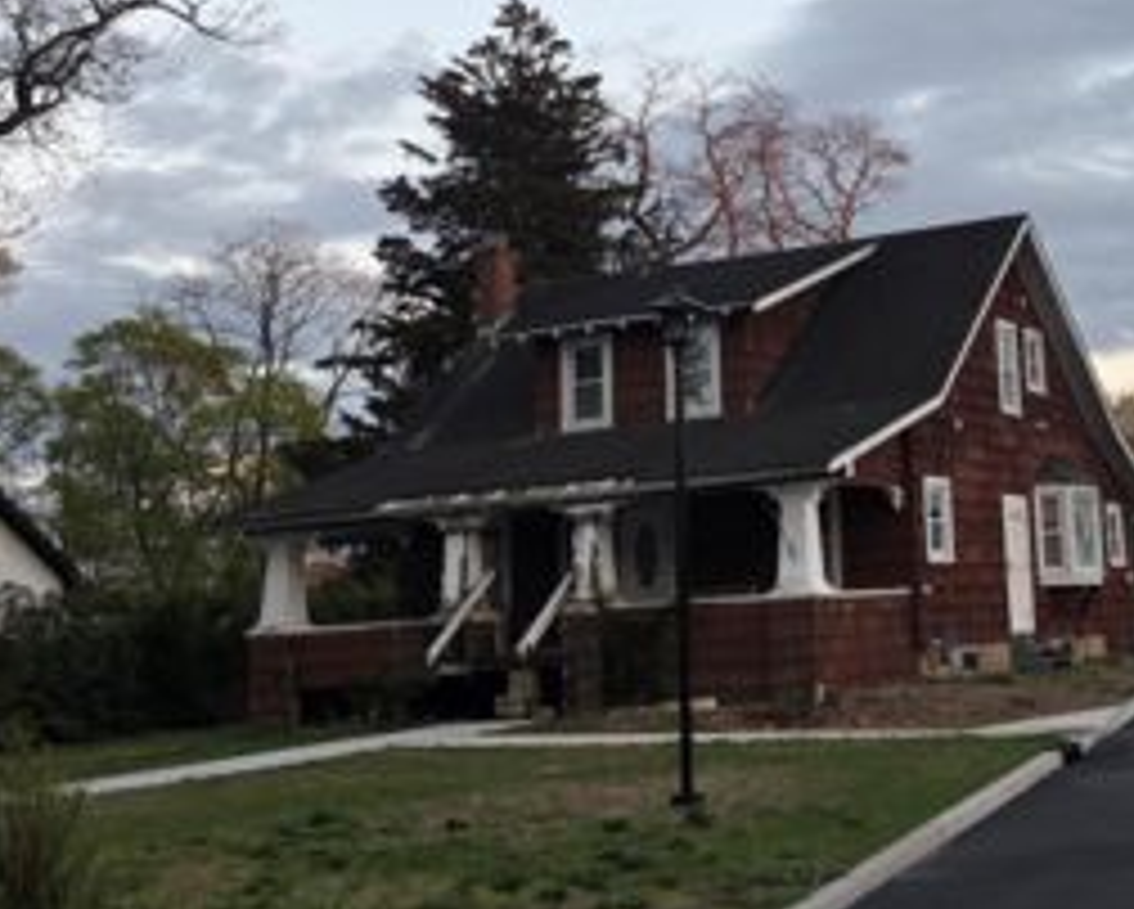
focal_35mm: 57
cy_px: 171
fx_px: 1915
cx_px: 927
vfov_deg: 26.2
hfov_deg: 32.0
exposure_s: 1/180
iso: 80
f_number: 1.7
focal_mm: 6.3
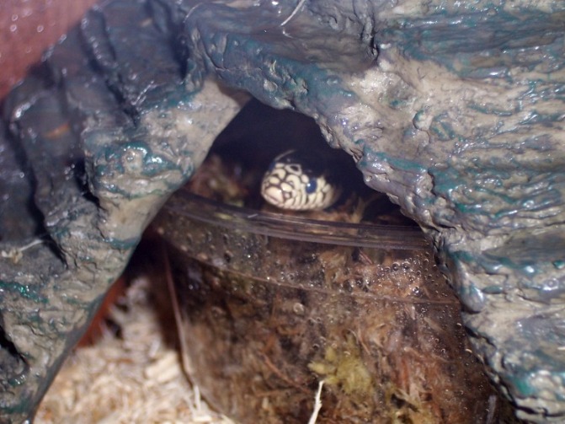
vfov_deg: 13.7
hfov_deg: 18.2
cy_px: 212
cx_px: 282
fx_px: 1762
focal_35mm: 108
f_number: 4.8
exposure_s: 1/125
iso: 80
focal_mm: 18
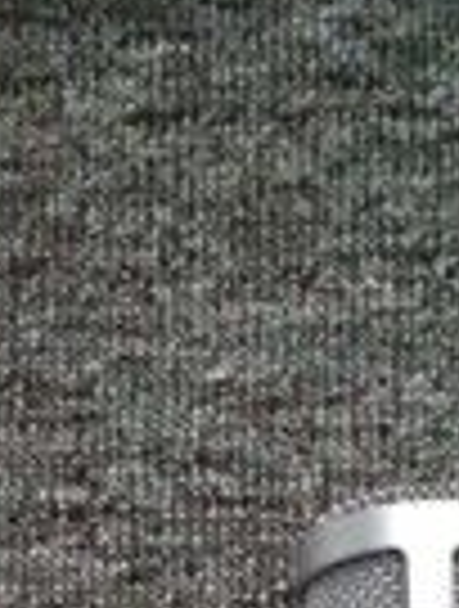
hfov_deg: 19.0
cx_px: 238
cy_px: 1049
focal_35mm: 78
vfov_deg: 19.6
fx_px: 1373
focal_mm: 3.81
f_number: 2.2
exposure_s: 1/17
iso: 6400
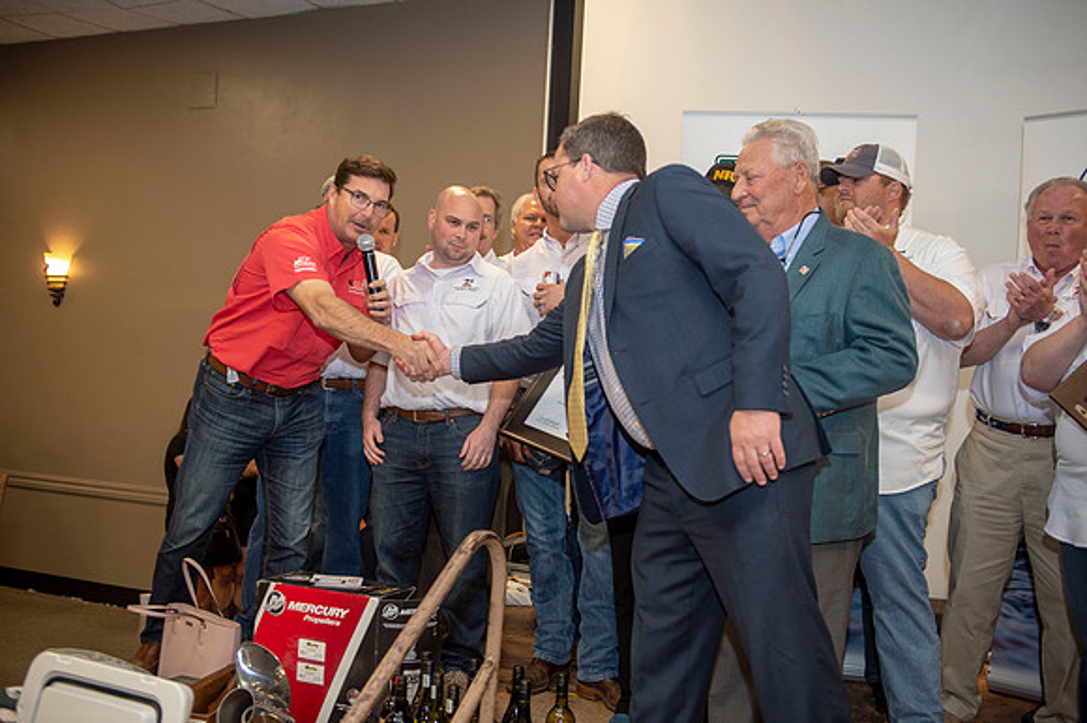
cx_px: 544
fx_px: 1086
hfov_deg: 53.2
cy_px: 362
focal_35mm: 36
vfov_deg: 36.8
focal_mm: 36
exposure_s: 1/100
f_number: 3.2
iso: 800
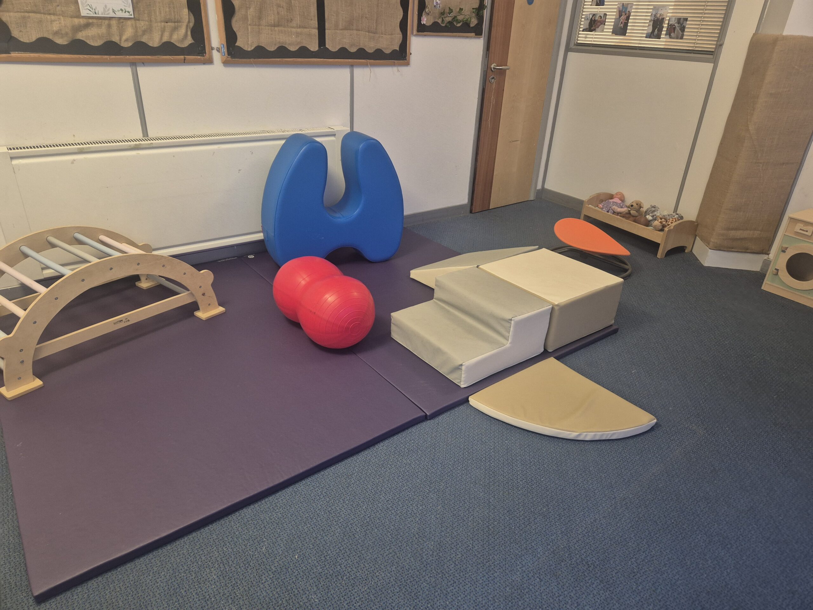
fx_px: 540
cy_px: 305
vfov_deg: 58.9
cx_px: 406
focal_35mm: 23
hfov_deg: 73.9
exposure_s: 1/35
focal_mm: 5.4
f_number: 1.8
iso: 400
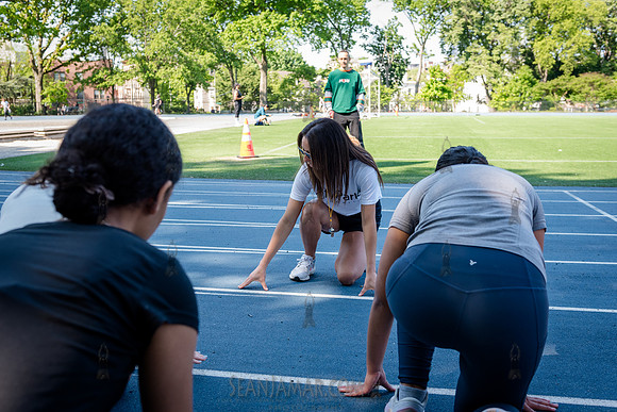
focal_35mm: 41
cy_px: 206
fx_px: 706
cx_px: 308
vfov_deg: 32.5
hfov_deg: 47.2
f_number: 4.5
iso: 400
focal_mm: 36
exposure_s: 1/320
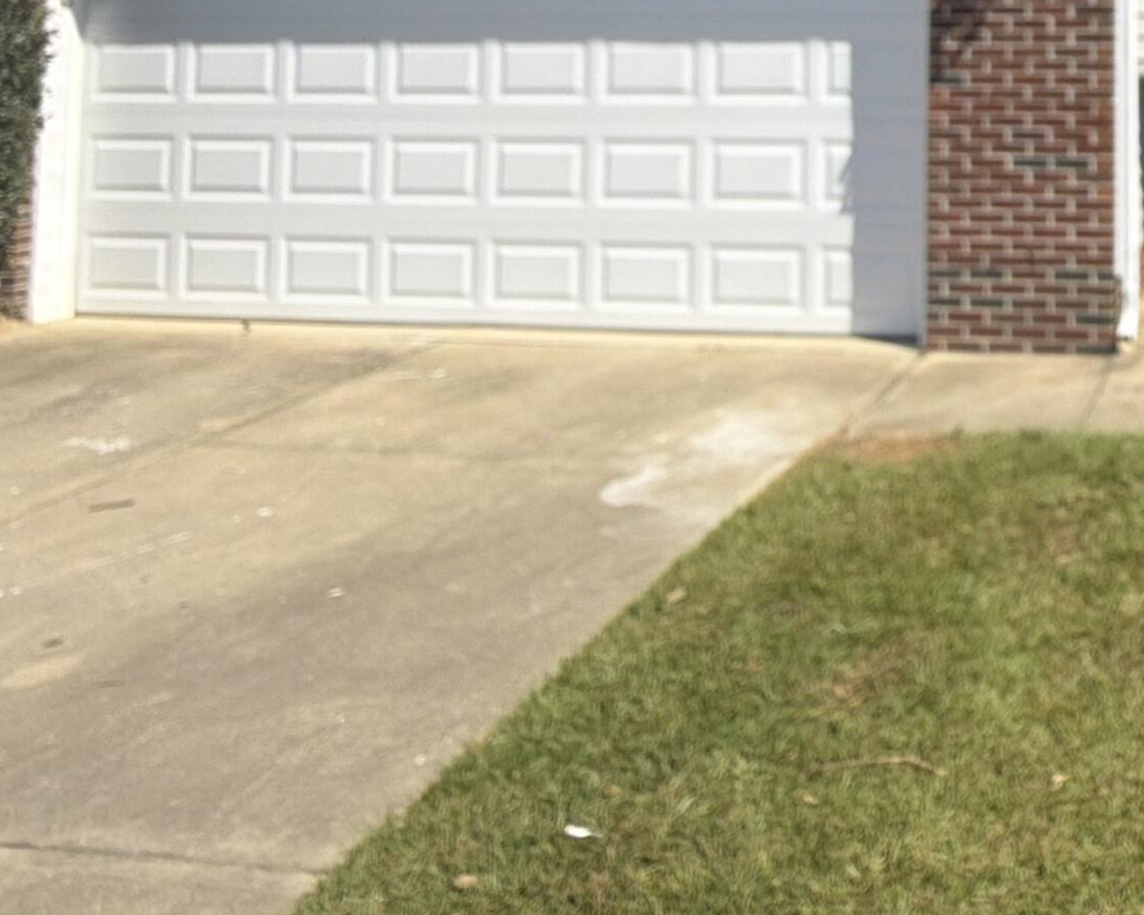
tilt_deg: +3.1
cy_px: -34
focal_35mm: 37
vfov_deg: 35.6
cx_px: 1124
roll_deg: +0.6
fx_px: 1253
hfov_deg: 42.8
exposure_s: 1/770
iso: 25
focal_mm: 2.22
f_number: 2.2
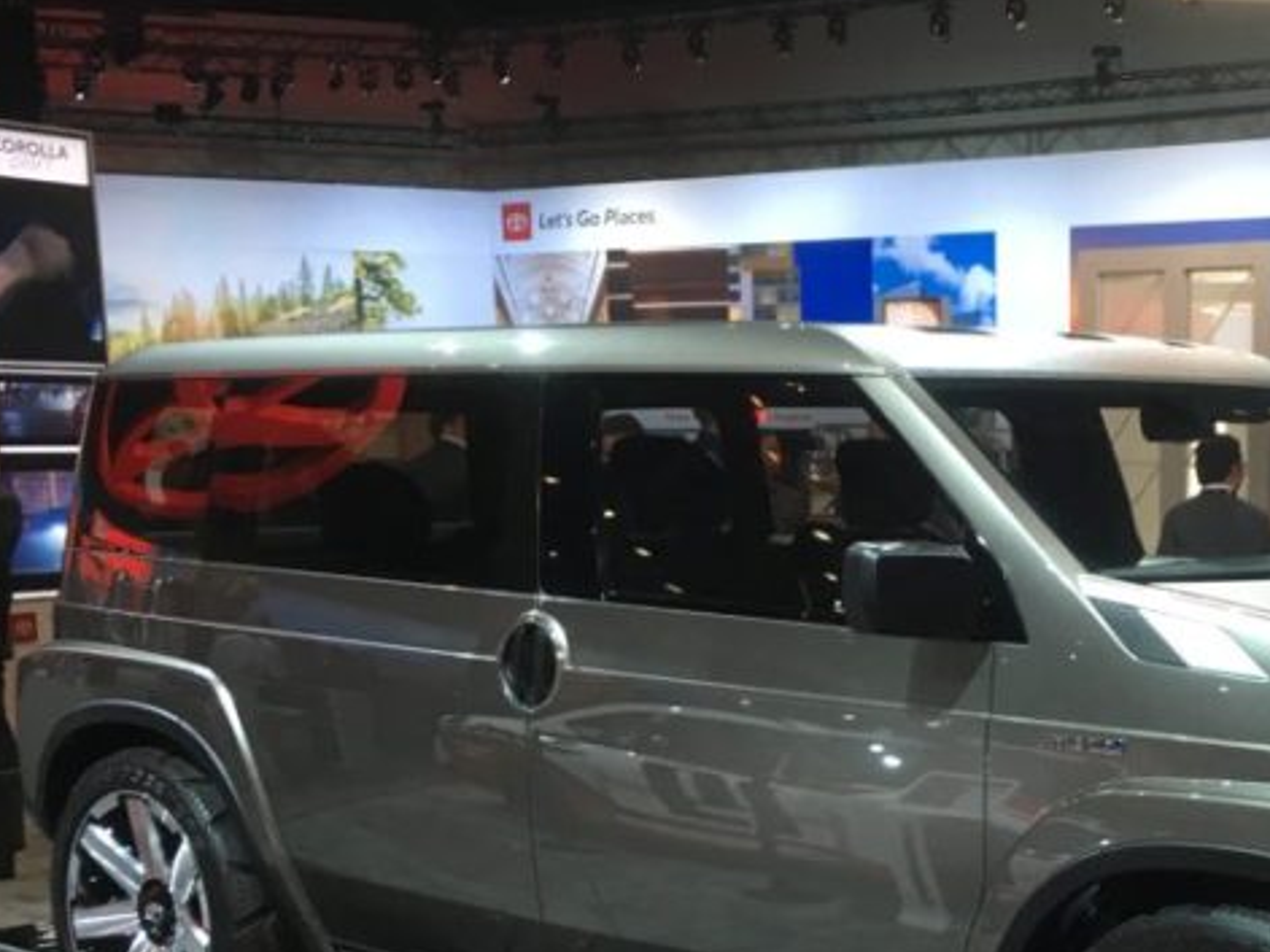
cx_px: 1053
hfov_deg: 32.7
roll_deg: -0.3
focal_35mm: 57
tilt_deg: -10.6
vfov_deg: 25.2
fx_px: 2091
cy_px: 782
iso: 50
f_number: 2.2
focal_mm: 4.15
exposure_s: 1/30
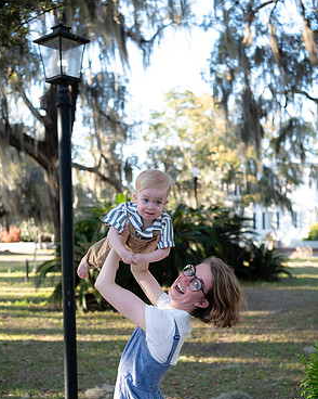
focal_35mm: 46
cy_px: 242
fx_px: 542
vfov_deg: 40.2
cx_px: 156
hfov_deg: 32.7
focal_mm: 40
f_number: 3.2
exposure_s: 1/1000
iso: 1250
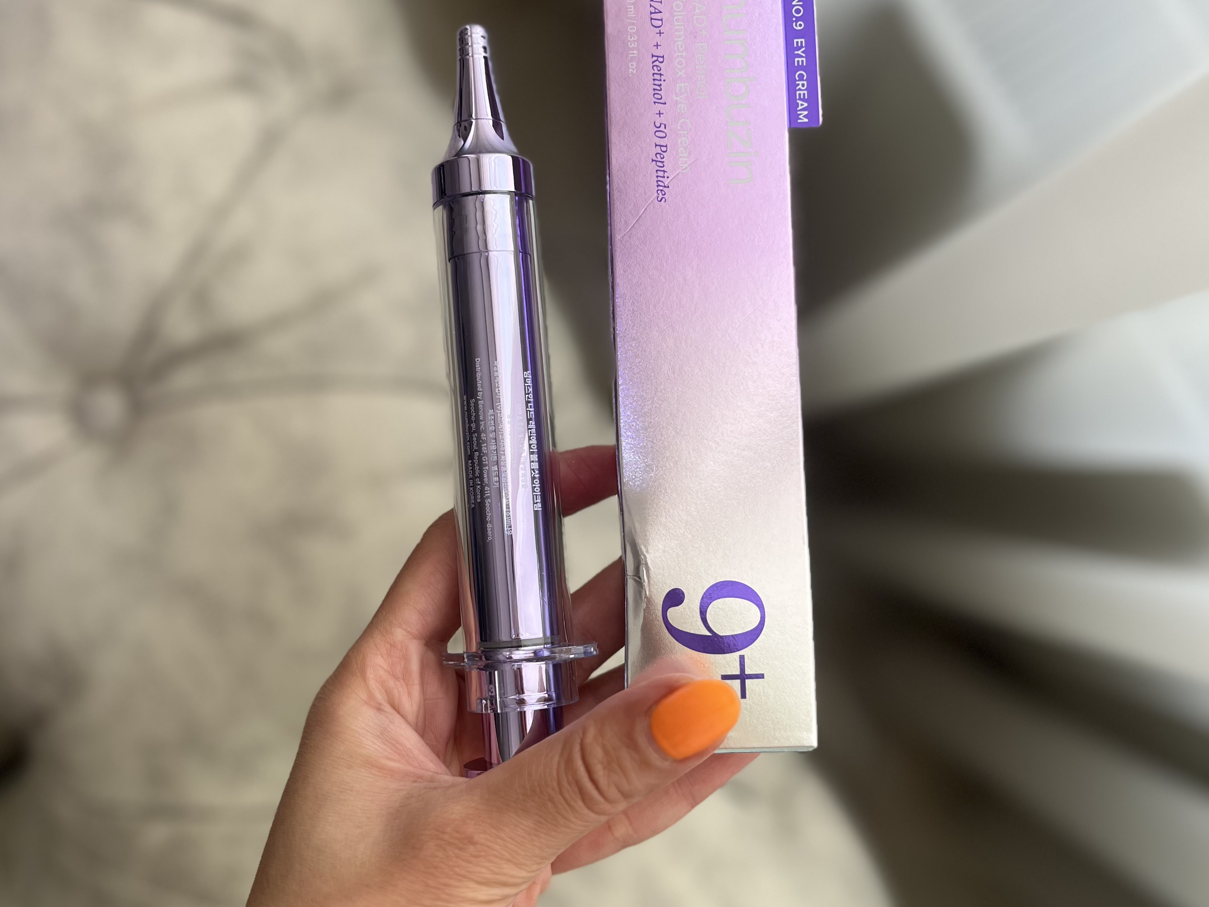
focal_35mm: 36
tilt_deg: -88.0
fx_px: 1257
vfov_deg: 39.6
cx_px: 588
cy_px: 409
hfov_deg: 51.3
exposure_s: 1/121
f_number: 1.6
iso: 50
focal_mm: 5.1
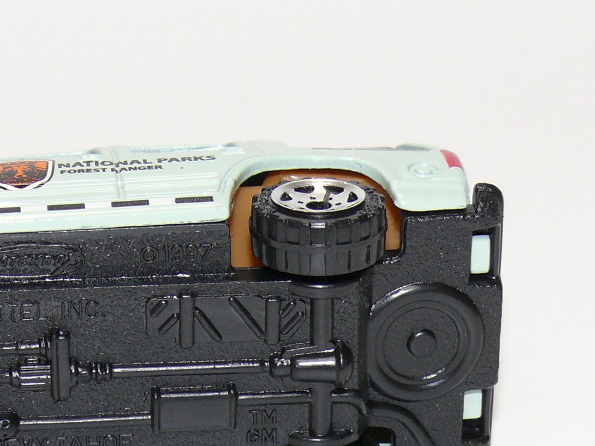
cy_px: 311
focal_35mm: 180
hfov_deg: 10.9
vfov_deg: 8.2
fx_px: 3093
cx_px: 115
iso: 100
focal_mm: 14
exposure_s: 1/30
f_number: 4
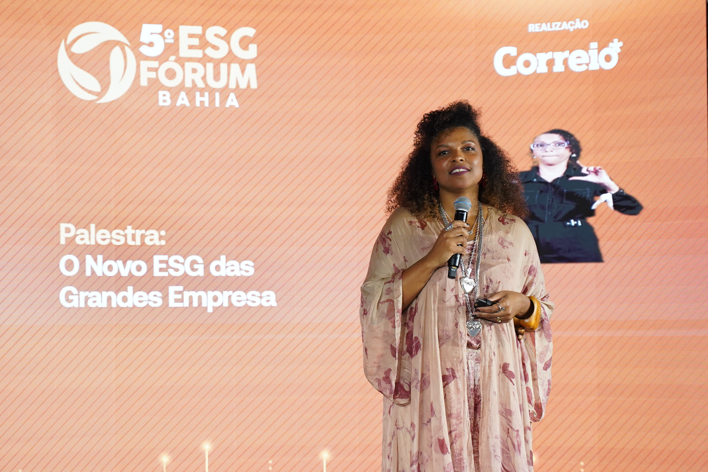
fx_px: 2202
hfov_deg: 18.3
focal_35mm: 112
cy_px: 236
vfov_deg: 12.2
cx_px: 354
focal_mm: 75
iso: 2000
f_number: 3.5
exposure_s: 1/400
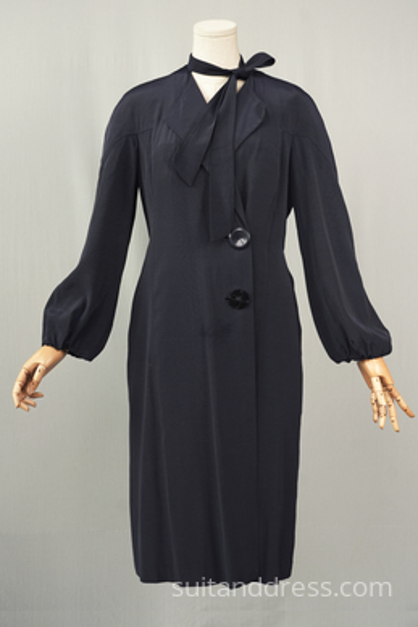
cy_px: 314
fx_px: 1098
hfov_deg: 21.6
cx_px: 209
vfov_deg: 31.9
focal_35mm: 63
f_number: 7.1
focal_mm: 42
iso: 400
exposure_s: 1/40
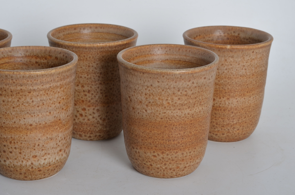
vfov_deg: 18.1
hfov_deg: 27.0
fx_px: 613
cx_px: 148
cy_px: 98
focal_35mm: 75
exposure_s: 1/125
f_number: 14
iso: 100
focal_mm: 50
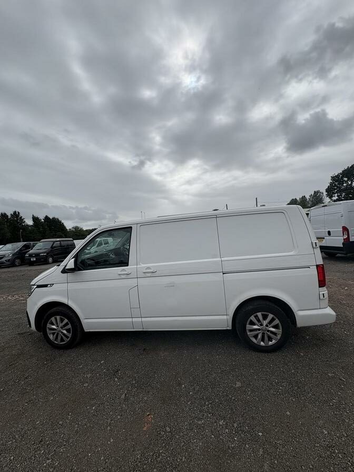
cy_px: 236
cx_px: 177
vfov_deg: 102.1
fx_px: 191
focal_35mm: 14
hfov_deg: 85.7
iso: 50
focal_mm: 2.22
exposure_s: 1/4132
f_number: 2.2
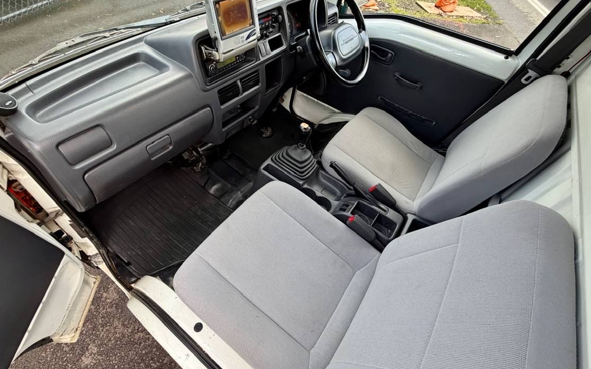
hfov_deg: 94.3
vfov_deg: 68.0
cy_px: 186
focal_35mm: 17
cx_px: 280
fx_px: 274
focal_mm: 2.22
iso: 125
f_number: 2.2
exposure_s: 1/121
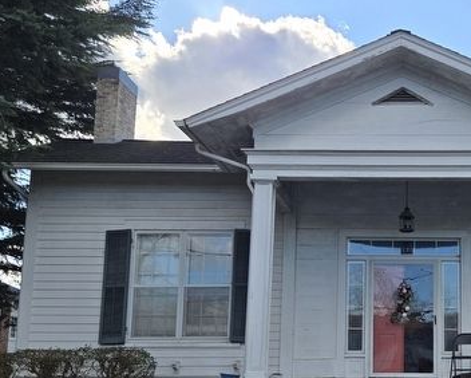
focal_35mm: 51
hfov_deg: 34.7
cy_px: 265
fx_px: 711
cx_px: 419
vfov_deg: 29.4
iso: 25
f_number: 1.8
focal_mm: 5.4
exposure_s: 1/1300
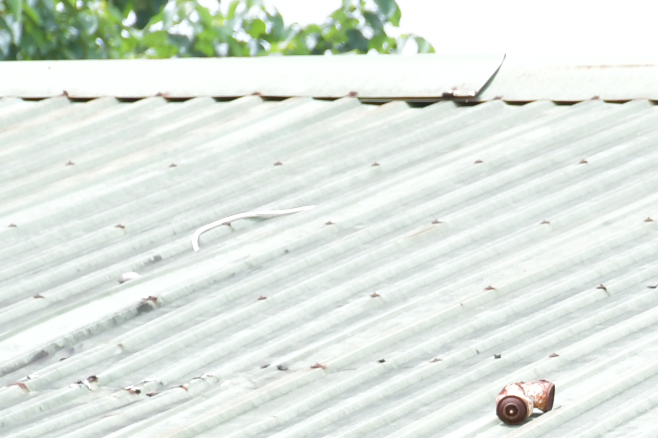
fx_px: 9575
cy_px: 745
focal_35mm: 524
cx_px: 962
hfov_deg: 3.9
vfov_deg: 2.6
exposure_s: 1/500
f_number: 5.3
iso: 400
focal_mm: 90
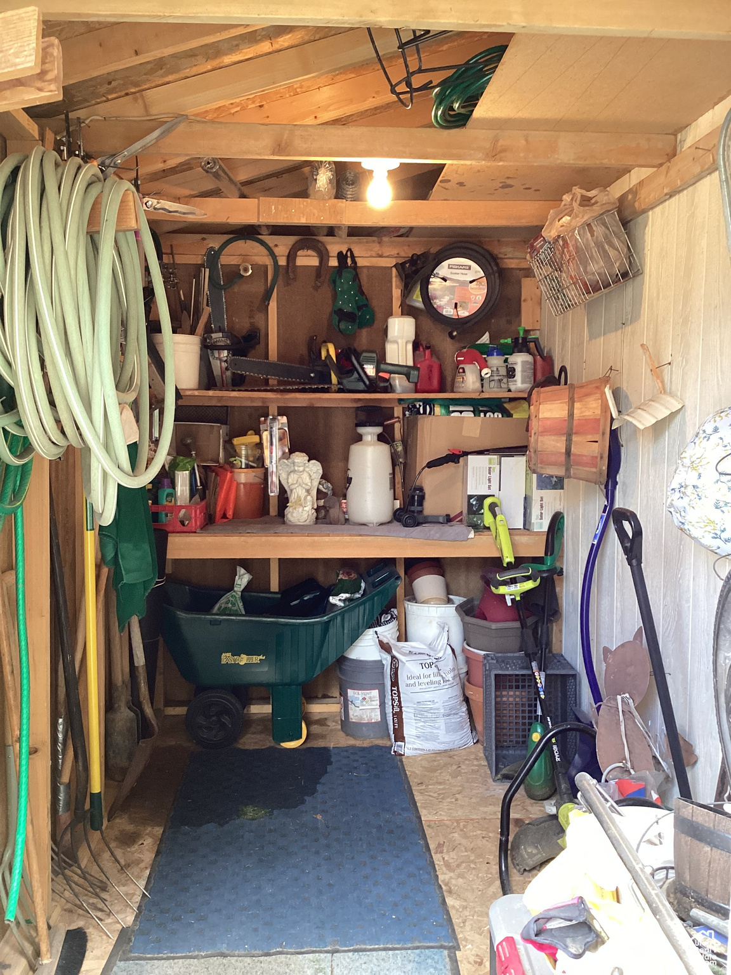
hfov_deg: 45.4
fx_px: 873
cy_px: 488
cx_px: 366
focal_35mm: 31
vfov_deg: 58.4
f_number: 2.4
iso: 125
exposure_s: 1/60
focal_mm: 3.3
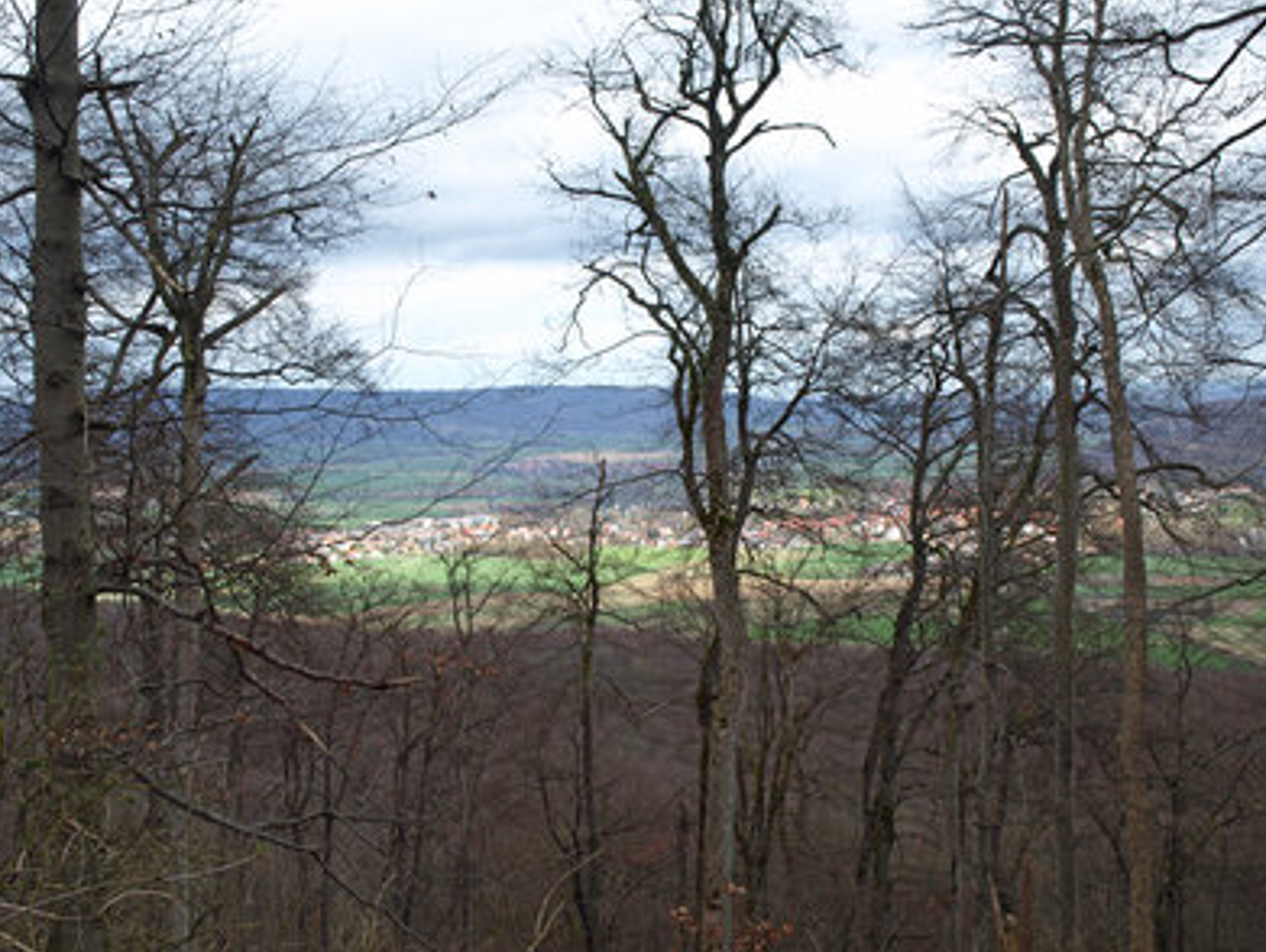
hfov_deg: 40.4
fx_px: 1721
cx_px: 644
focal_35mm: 47
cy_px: 482
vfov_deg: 30.9
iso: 100
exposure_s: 1/125
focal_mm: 23
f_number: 7.1
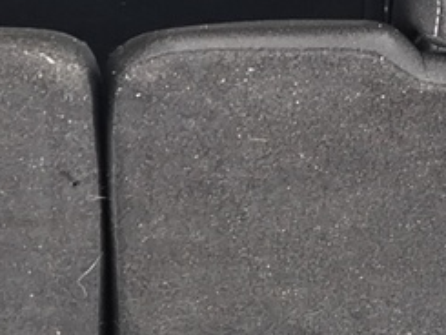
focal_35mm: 176
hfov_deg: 11.2
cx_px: 126
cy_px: 524
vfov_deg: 8.2
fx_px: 2269
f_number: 1.8
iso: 125
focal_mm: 5.58
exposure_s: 1/100
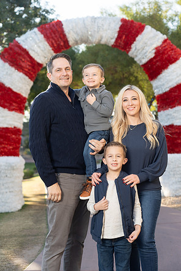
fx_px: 483
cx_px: 91
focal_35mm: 64
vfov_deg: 31.4
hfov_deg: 21.2
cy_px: 134
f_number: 4
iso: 160
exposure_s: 1/200
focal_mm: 63
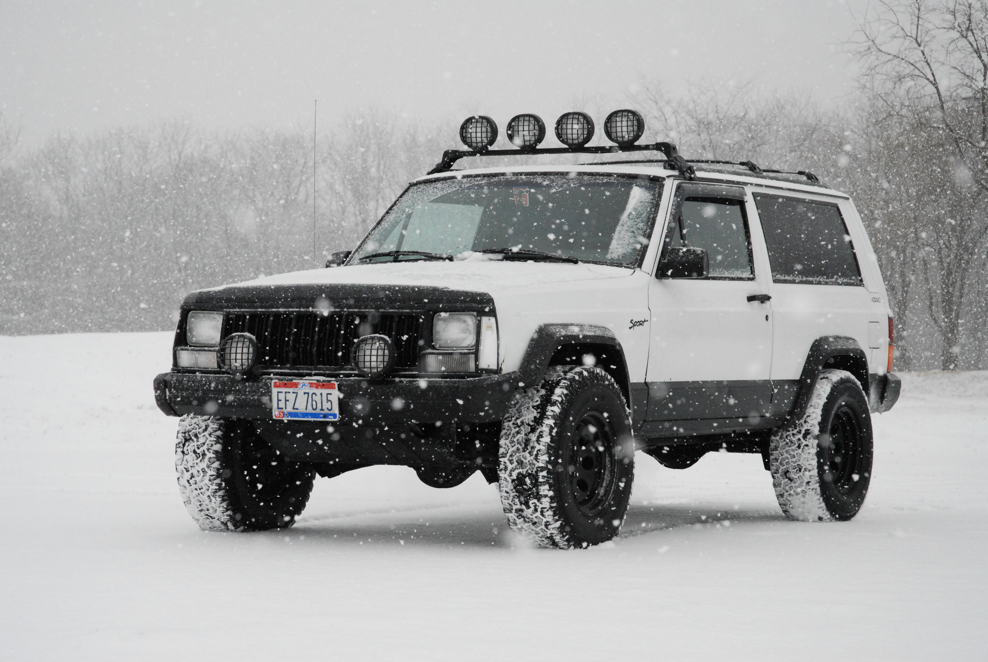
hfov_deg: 22.6
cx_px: 494
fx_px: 2473
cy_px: 331
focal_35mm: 90
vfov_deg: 15.2
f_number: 6.3
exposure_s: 1/2000
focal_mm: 60
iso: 1600
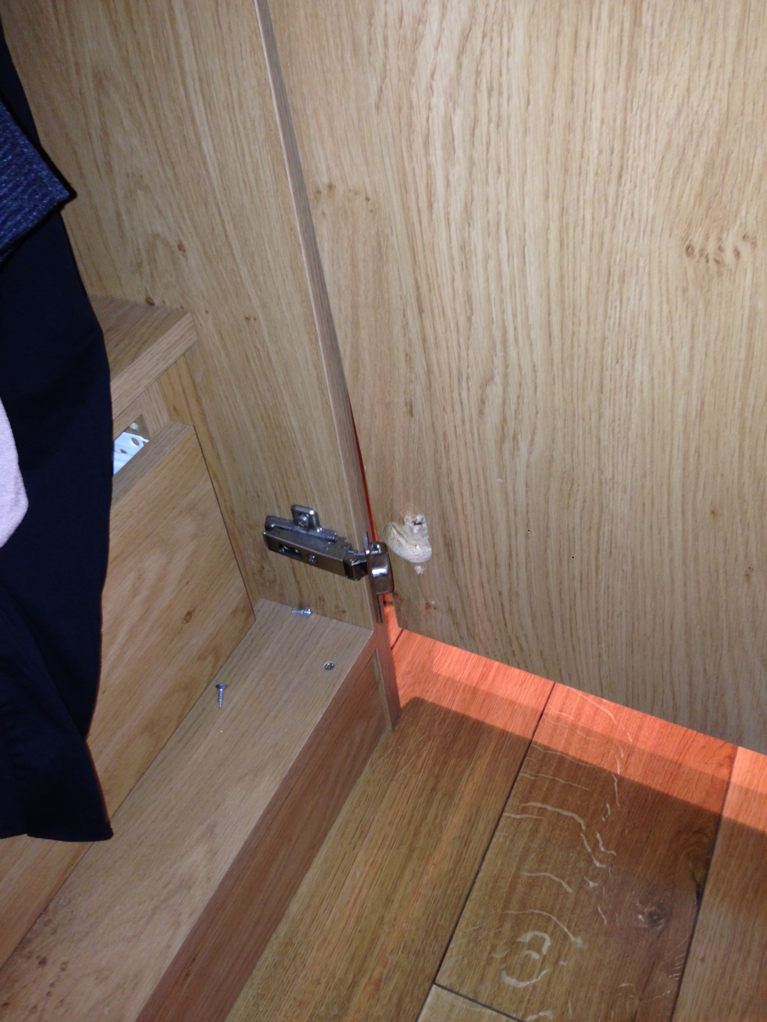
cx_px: 384
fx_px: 975
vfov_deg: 55.4
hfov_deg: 42.9
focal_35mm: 33
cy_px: 511
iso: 64
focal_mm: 4.12
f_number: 2.4
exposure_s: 1/16
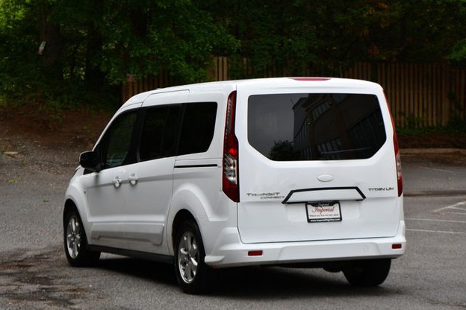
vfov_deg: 11.1
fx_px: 1592
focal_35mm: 123
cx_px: 230
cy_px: 158
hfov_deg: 16.7
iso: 200
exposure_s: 1/250
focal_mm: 80
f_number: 5.6
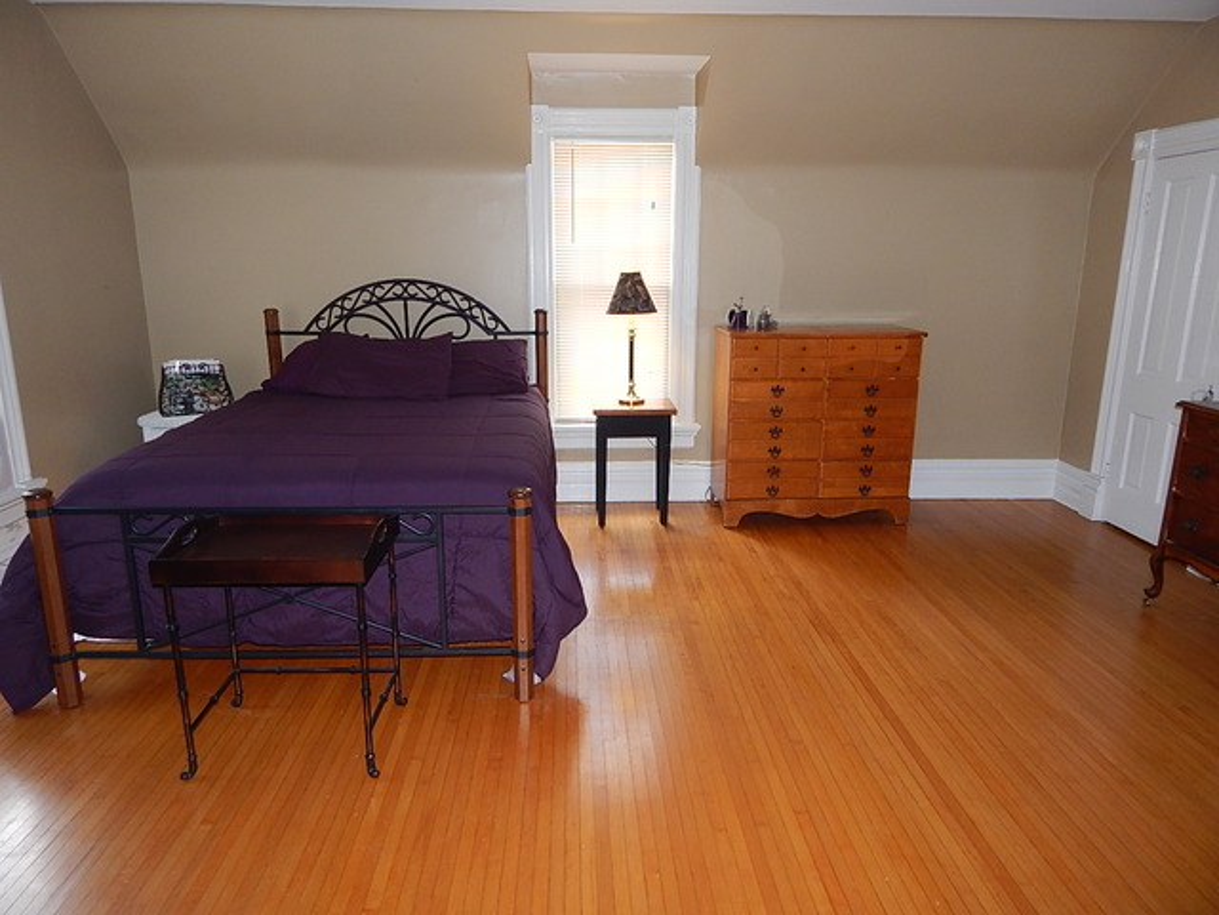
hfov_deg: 76.4
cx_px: 610
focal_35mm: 22
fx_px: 775
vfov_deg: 61.1
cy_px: 458
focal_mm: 4
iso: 200
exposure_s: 1/30
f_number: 3
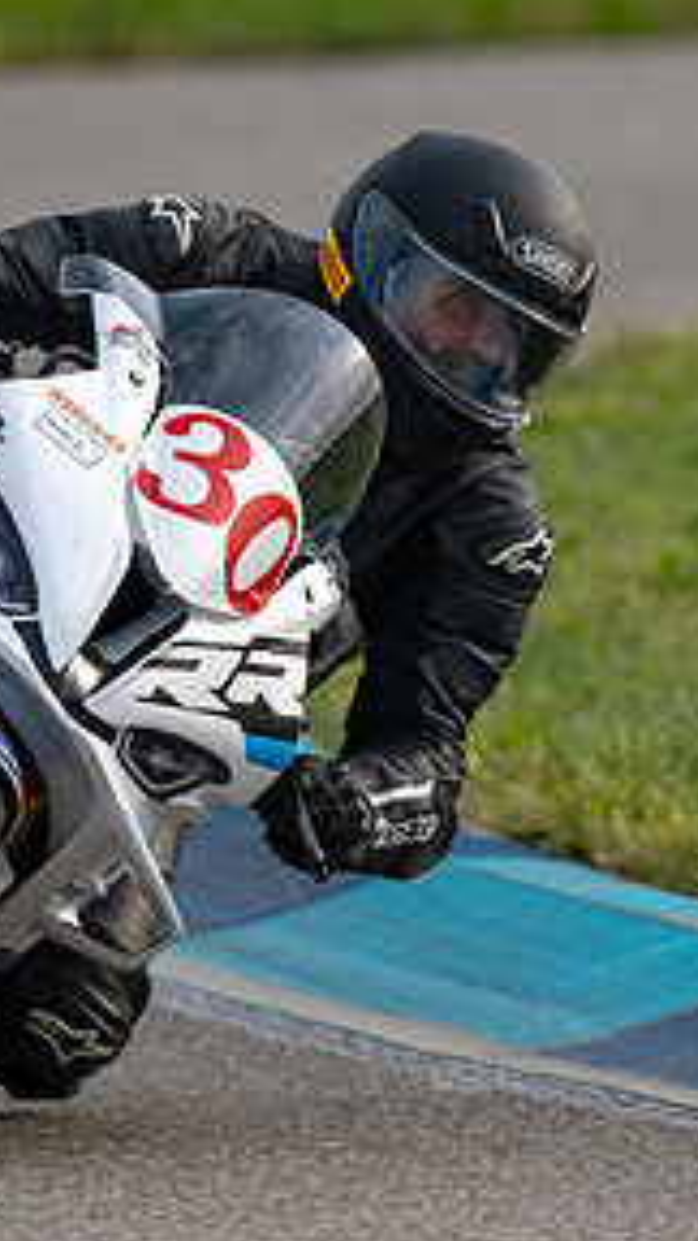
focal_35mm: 1264
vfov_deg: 1.7
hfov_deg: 1.0
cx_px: 323
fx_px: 41590
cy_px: 545
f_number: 6.3
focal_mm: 600
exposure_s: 1/1250
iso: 360
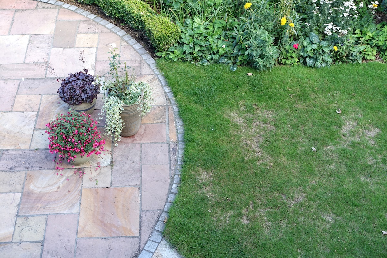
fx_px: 559
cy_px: 129
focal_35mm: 52
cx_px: 194
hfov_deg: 38.2
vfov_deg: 26.0
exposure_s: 1/80
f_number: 3.5
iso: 125
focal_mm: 18.9
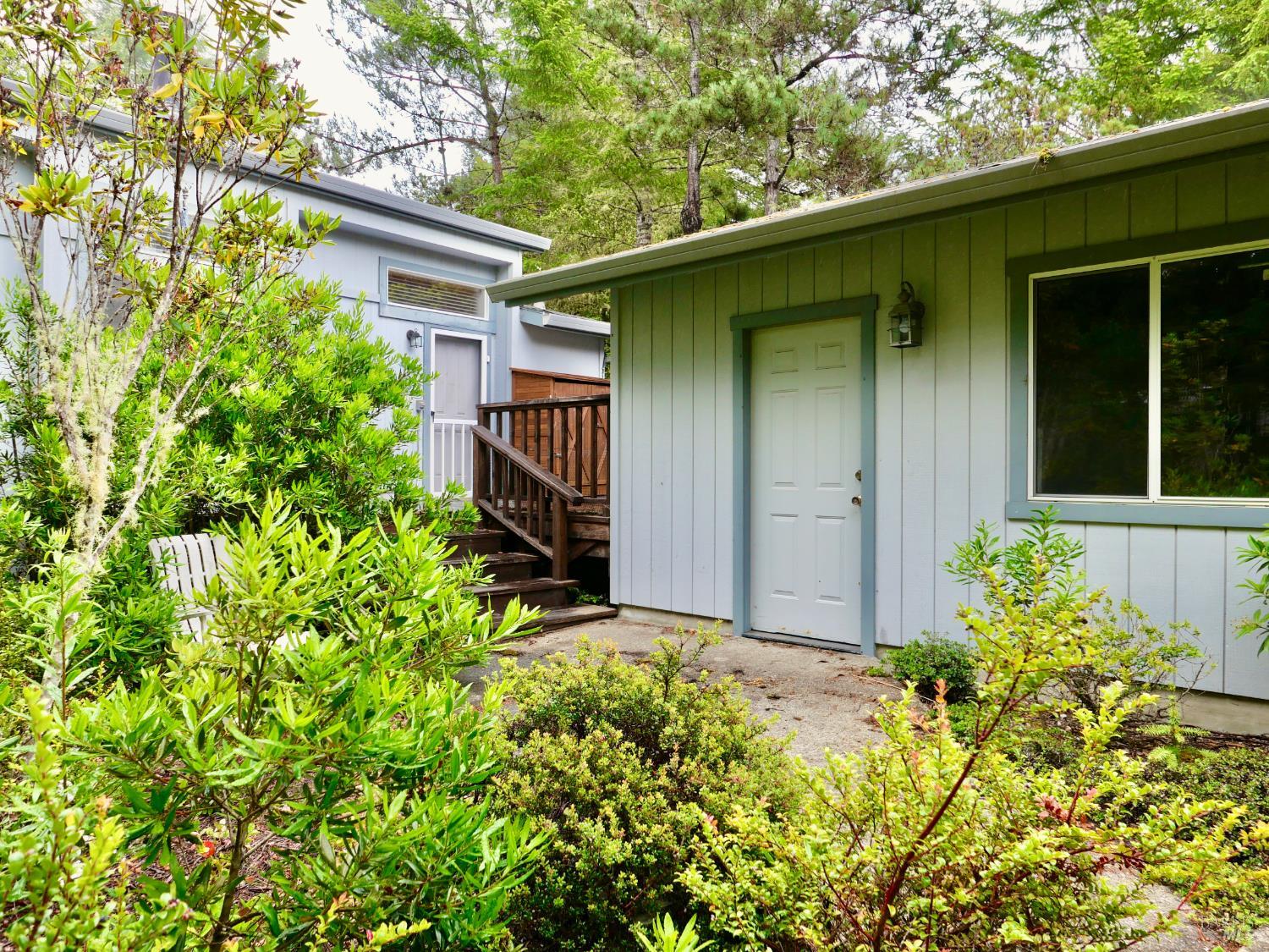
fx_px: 880
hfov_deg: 71.6
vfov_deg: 56.8
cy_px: 476
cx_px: 634
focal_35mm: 24
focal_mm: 10.9
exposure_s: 1/125
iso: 200
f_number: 3.5
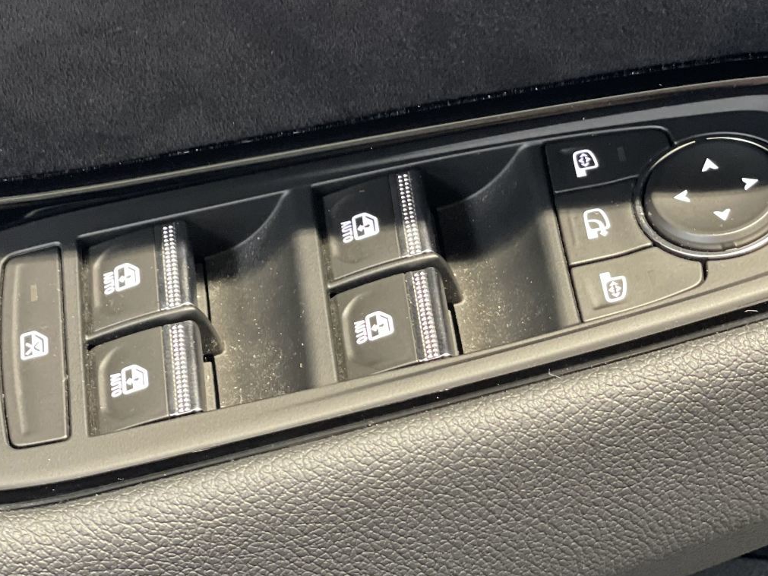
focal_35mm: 114
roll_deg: +0.5
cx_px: 444
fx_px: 2529
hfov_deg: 17.3
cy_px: 279
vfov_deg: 13.0
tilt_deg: -40.3
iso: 400
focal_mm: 7.5
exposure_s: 1/14
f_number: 2.2
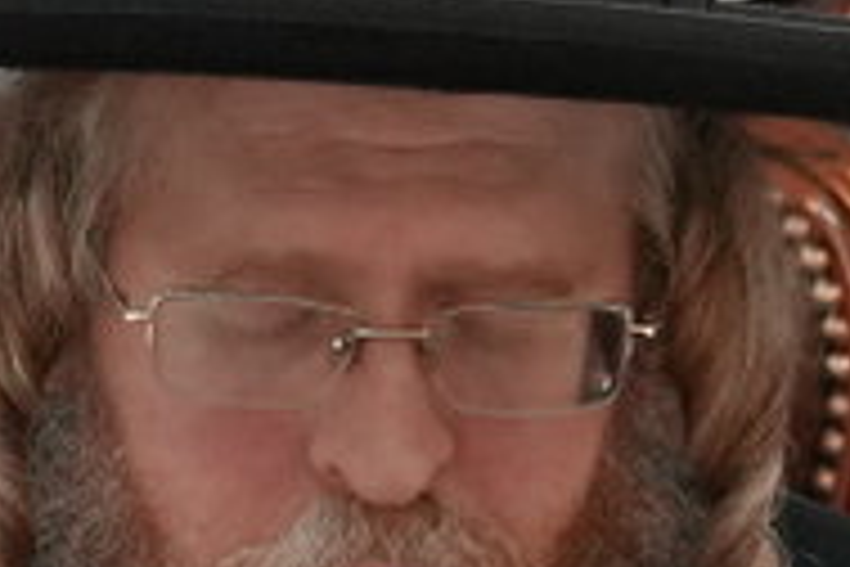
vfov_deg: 1.2
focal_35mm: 1164
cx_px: -279
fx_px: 27481
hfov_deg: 1.8
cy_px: 493
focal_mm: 105
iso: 1000
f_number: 4
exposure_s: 1/160
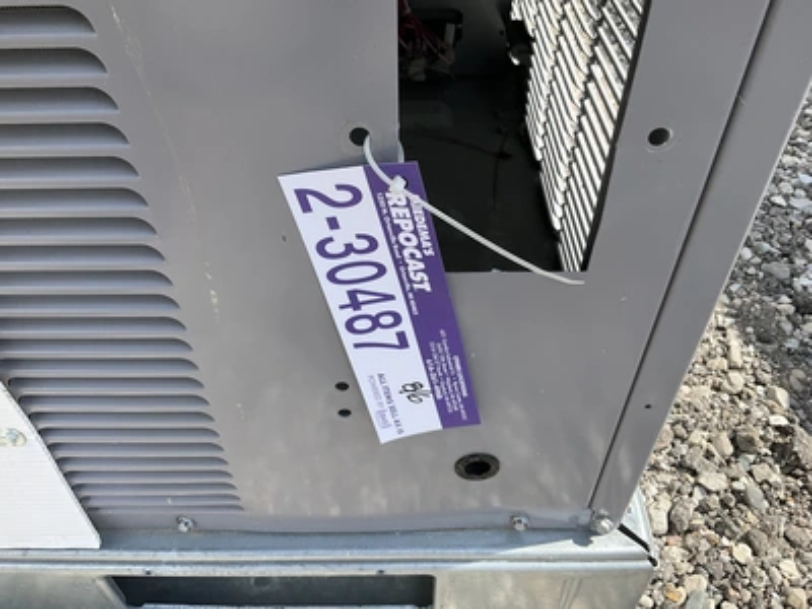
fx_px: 680
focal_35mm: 29
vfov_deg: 48.2
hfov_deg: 61.7
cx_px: 406
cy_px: 304
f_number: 1.8
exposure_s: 1/580
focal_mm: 3
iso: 25
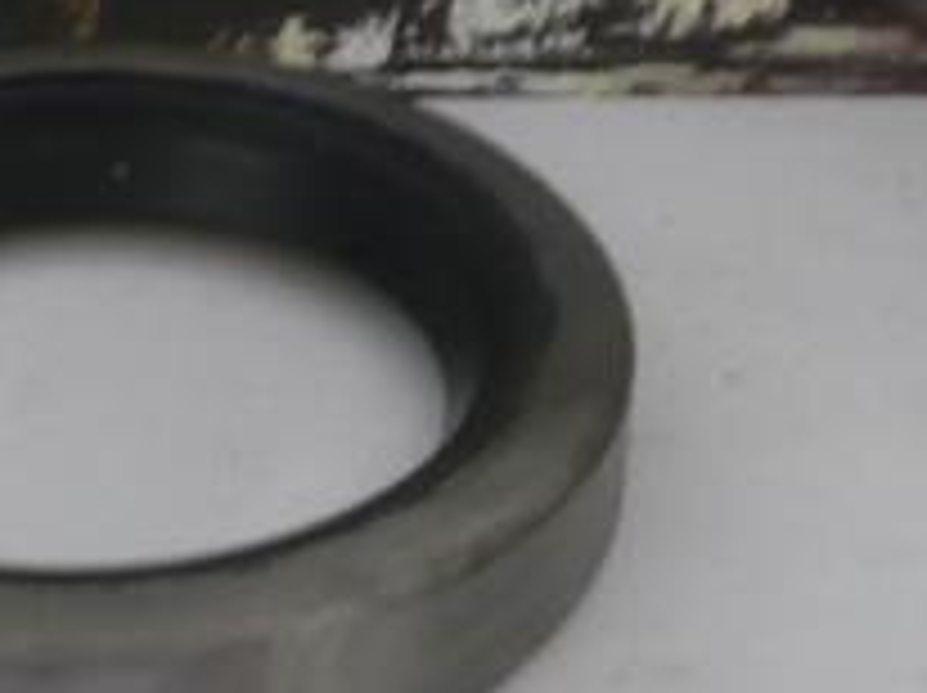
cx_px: 423
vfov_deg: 13.2
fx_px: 2916
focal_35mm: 109
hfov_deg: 18.1
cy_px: -162
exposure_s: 1/4
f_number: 2.8
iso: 200
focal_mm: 5.8
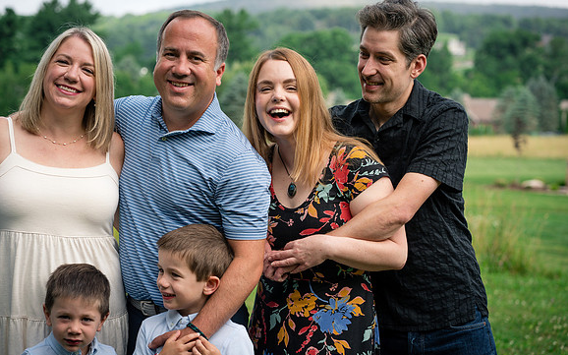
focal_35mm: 87
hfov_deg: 23.8
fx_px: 1346
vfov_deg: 15.0
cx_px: 284
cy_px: 167
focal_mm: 85
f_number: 4.5
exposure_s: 1/500
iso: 200
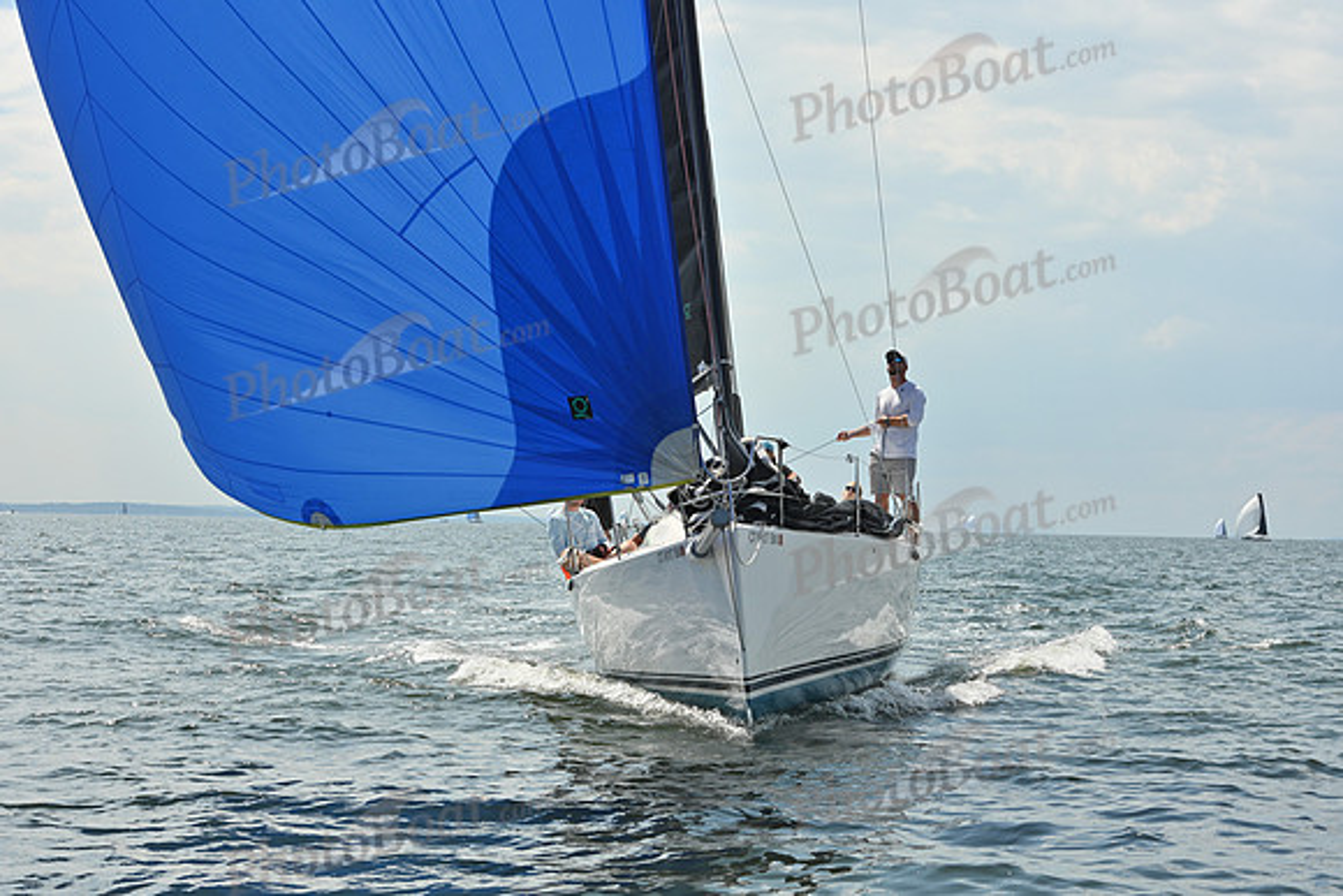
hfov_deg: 27.0
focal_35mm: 75
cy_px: 448
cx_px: 672
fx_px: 2798
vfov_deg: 18.2
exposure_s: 1/1250
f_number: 10
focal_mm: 75
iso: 320
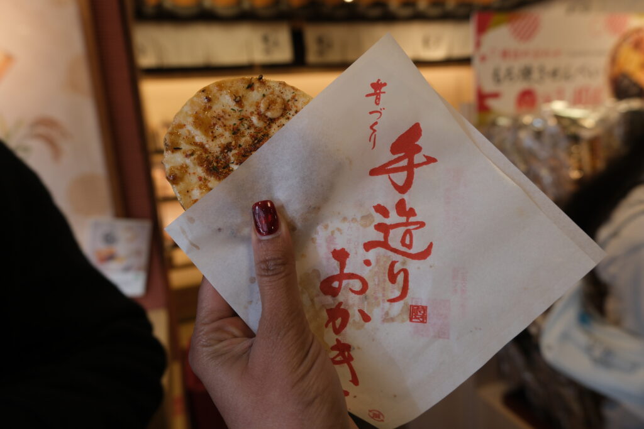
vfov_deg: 53.1
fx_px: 429
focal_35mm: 24
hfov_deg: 73.7
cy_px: 214
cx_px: 322
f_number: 3.6
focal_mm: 16
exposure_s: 1/170
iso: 250
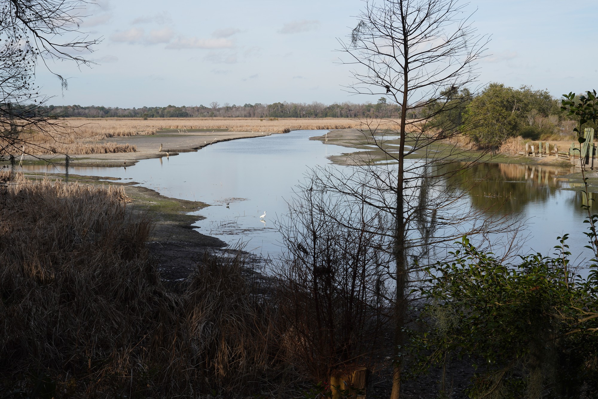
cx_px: 299
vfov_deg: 22.6
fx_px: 997
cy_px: 200
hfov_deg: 33.4
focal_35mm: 60
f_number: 20
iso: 200
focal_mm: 60
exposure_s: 1/100
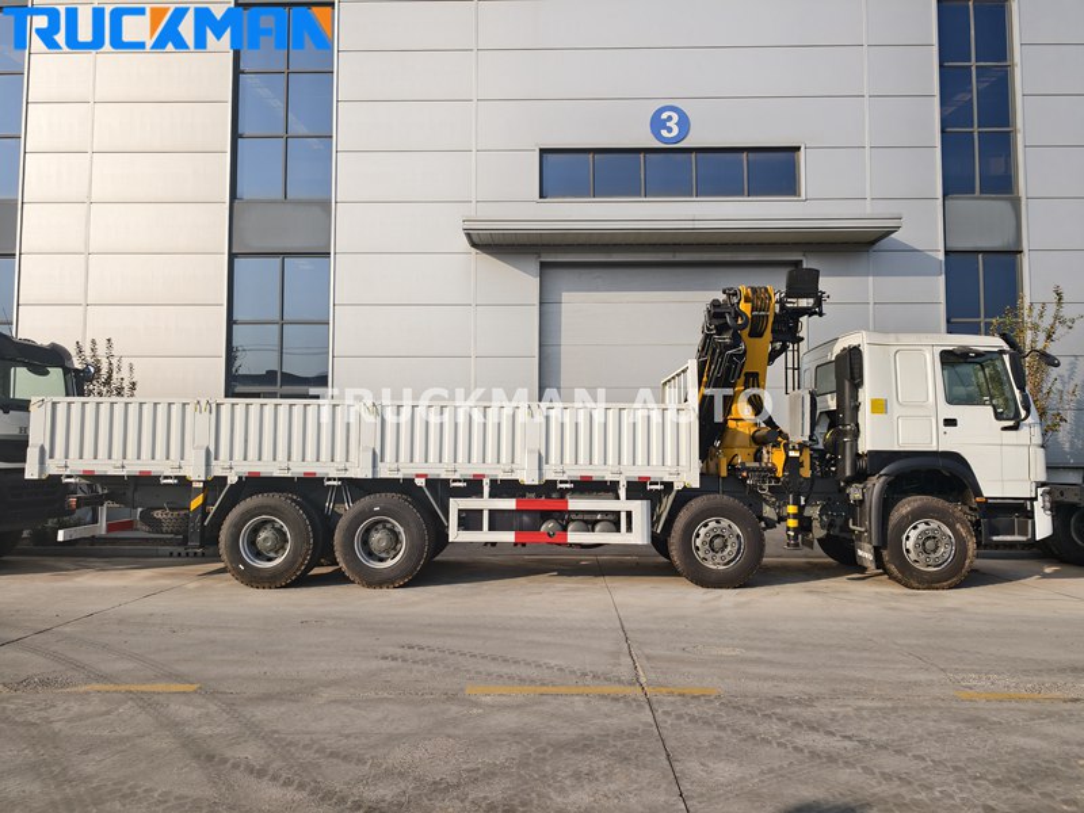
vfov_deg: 58.9
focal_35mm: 23
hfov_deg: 73.9
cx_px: 542
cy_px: 406
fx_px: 720
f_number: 1.57
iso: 72
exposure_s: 1/2169
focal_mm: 5.6
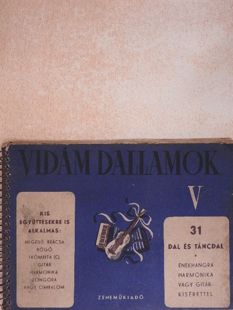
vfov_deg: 55.4
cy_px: 155
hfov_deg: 42.9
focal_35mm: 33
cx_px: 116
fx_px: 296
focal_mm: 5.9
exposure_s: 1/80
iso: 640
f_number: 3.6
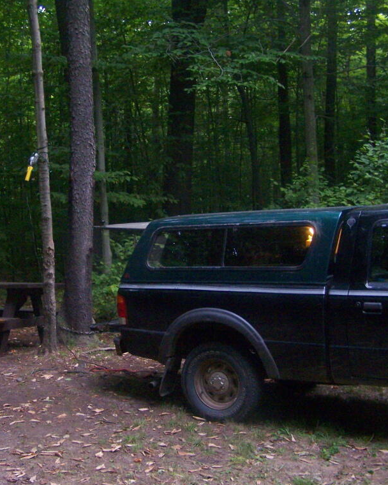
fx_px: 718
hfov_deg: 30.1
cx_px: 140
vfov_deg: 37.3
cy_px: 242
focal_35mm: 50
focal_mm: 6.3
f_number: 2.8
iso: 400
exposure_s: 1/60
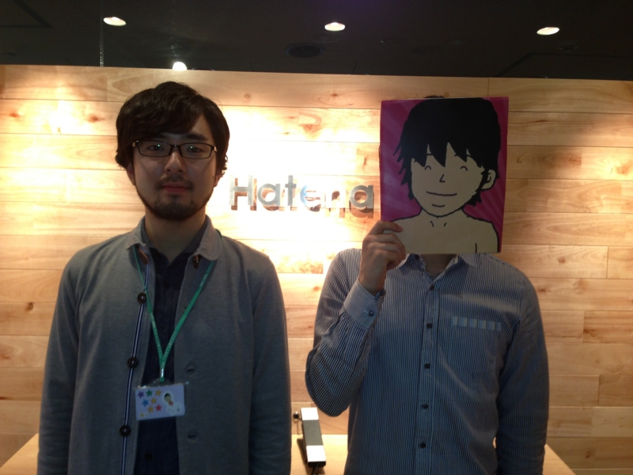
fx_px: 603
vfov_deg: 42.9
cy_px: 238
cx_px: 316
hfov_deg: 55.4
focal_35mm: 33
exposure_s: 1/24
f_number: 2.4
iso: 64
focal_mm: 4.13
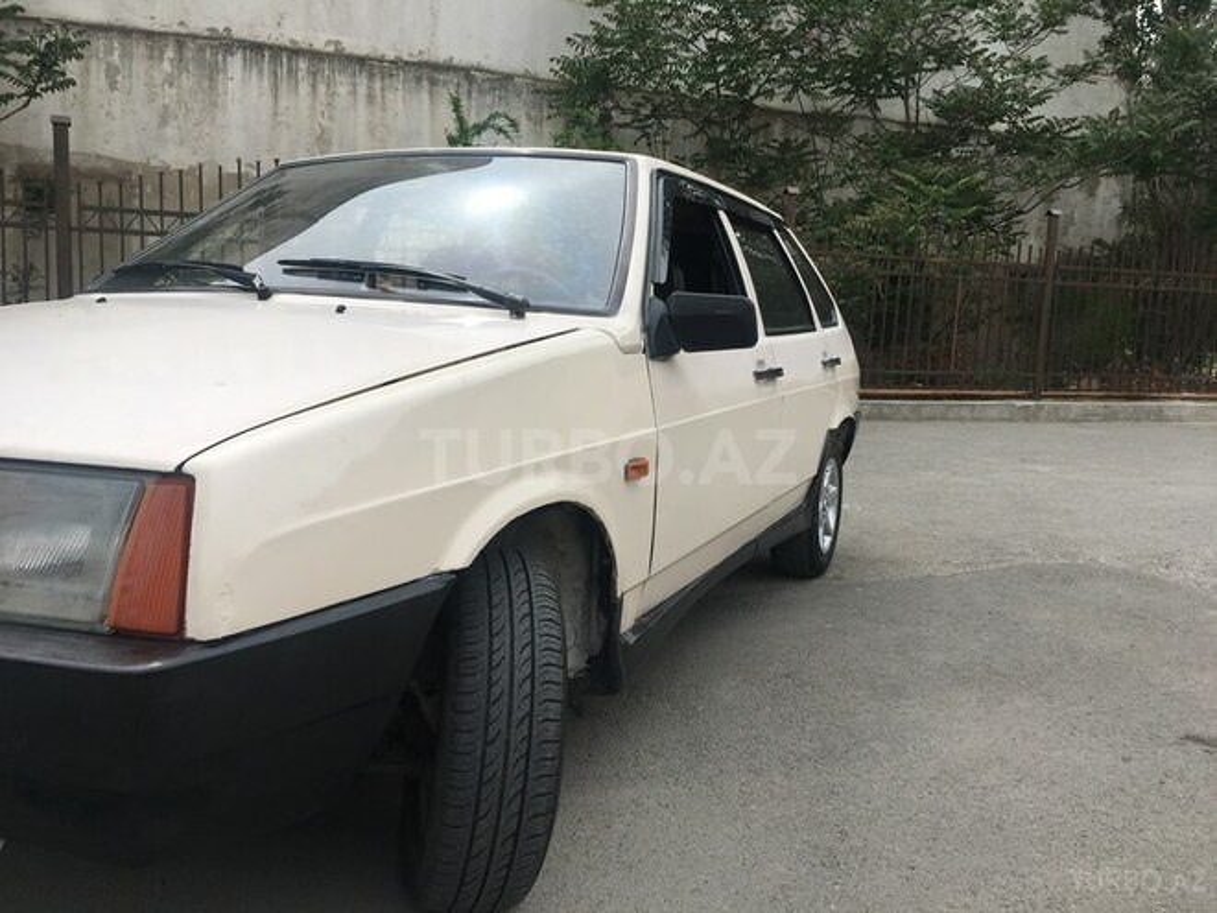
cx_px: 608
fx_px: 1020
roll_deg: -1.7
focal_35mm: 29
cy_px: 456
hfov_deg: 61.7
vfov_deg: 48.2
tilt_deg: -8.4
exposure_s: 1/1451
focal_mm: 4.15
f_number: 2.2
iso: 25
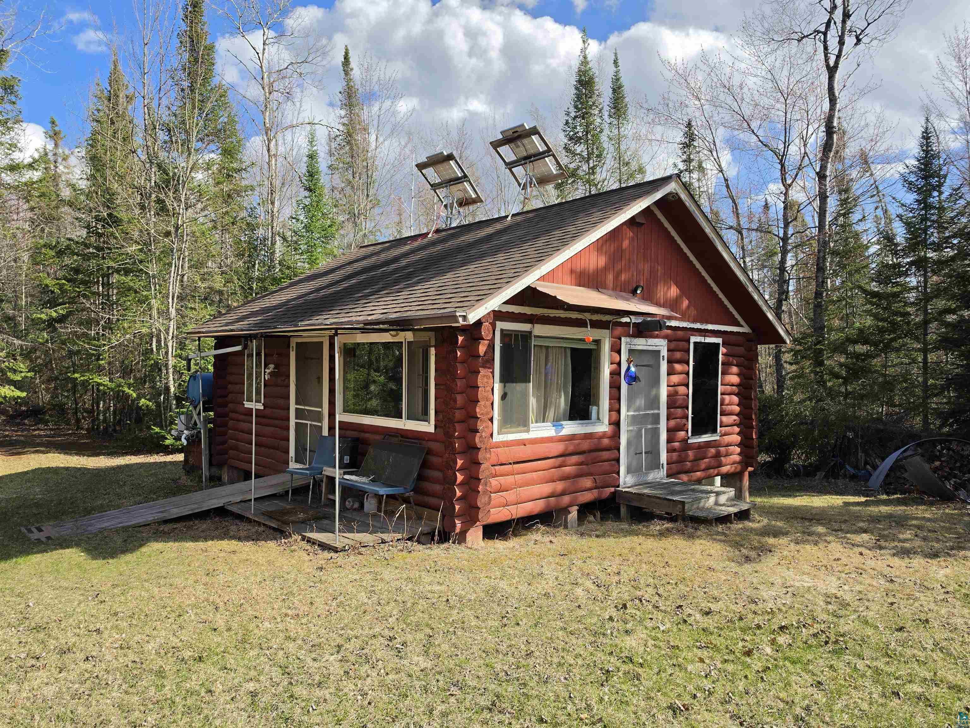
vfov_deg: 58.9
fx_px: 644
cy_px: 364
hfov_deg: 73.9
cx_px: 485
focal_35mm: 23
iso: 64
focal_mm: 6.5
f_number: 1.4
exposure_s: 1/5775
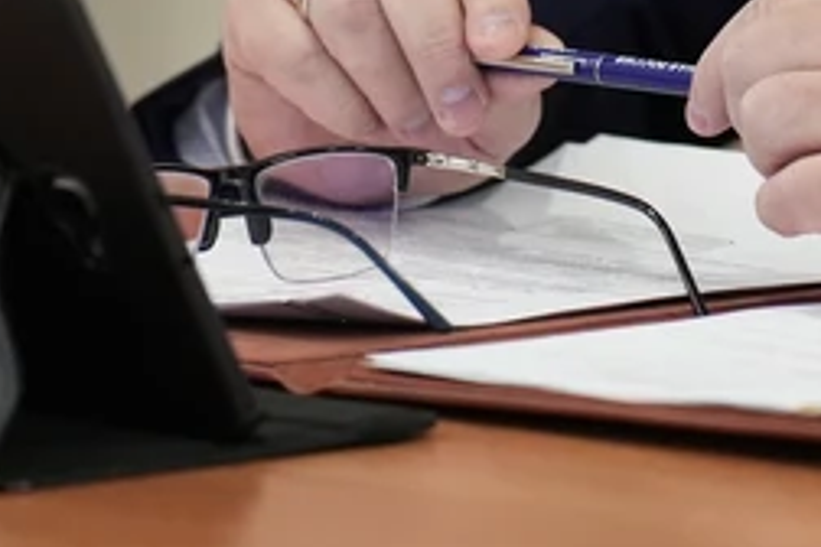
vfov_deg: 2.3
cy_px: -453
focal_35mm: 589
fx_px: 13431
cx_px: 806
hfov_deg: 3.5
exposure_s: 1/160
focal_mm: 150
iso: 1600
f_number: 3.2
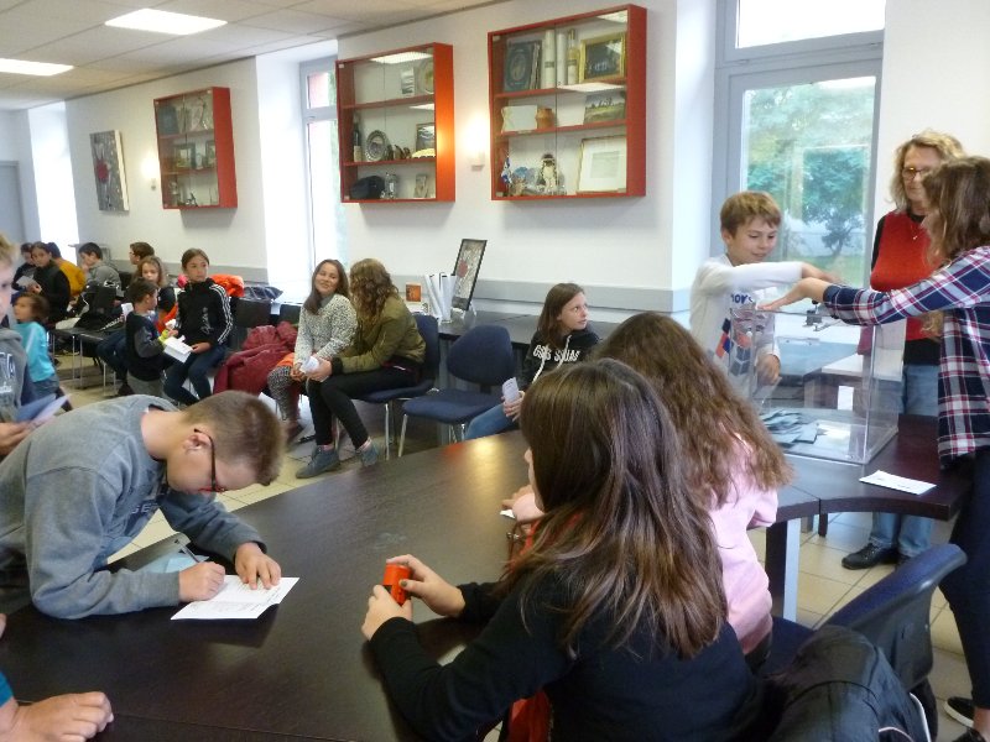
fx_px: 801
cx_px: 495
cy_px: 371
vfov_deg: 49.7
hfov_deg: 63.4
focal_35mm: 28
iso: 400
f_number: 3.3
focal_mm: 5
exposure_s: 1/20
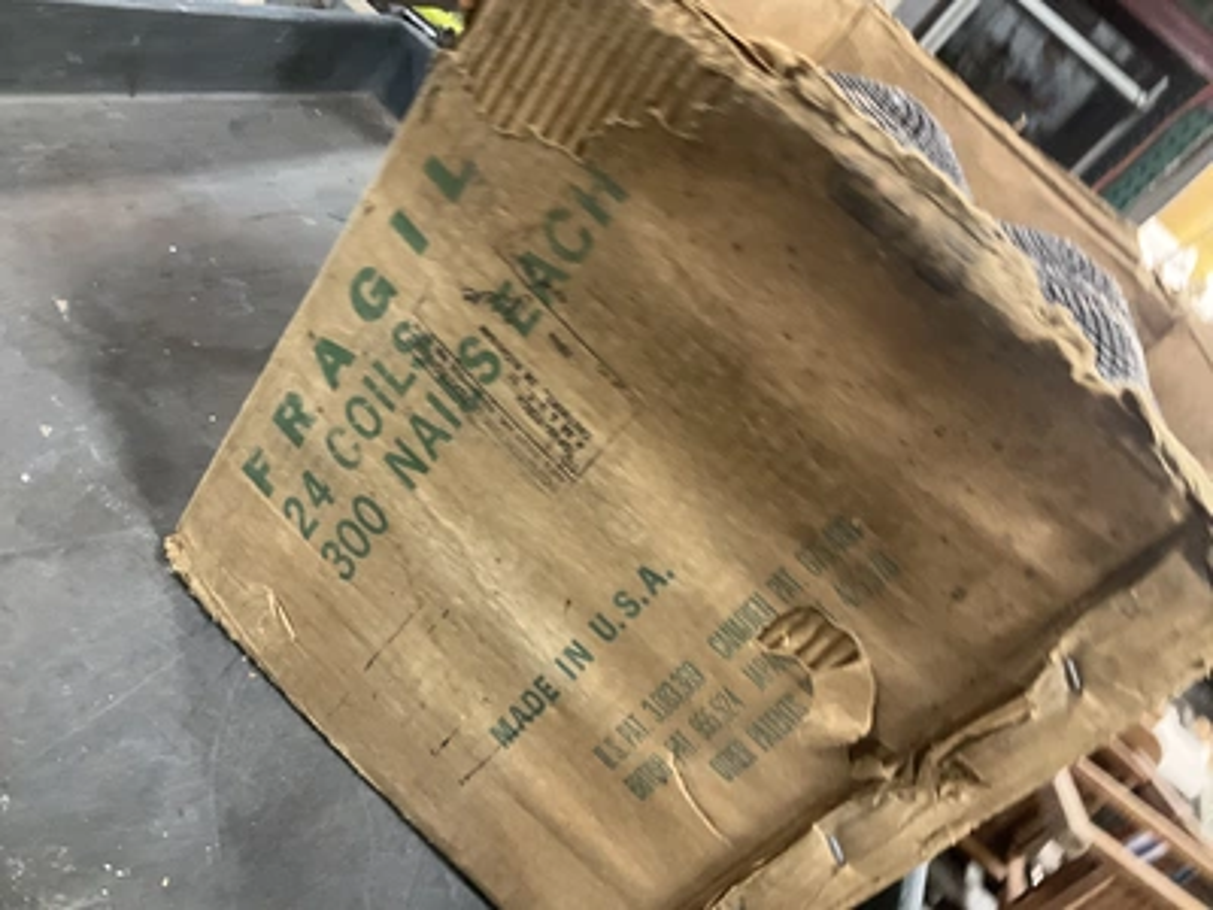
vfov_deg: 48.2
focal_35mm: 29
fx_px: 1016
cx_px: 606
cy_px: 455
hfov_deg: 61.7
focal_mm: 3
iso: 250
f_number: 1.8
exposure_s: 1/30
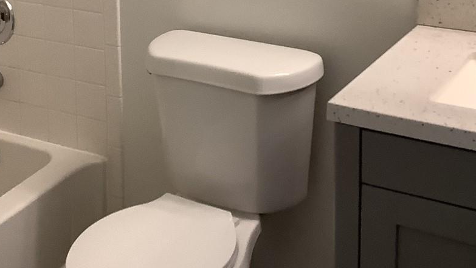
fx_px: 871
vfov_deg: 16.6
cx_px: 167
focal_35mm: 69
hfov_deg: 30.4
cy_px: -66
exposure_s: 1/60
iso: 160
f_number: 2.4
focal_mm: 3.3
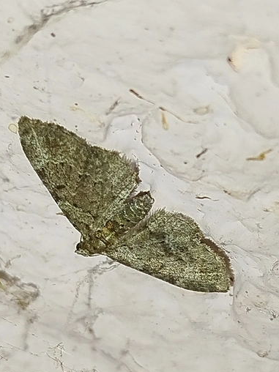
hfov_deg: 11.8
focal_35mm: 126
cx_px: 161
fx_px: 1354
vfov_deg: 15.6
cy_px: 223
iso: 64
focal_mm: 5.31
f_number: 1.7
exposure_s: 1/50
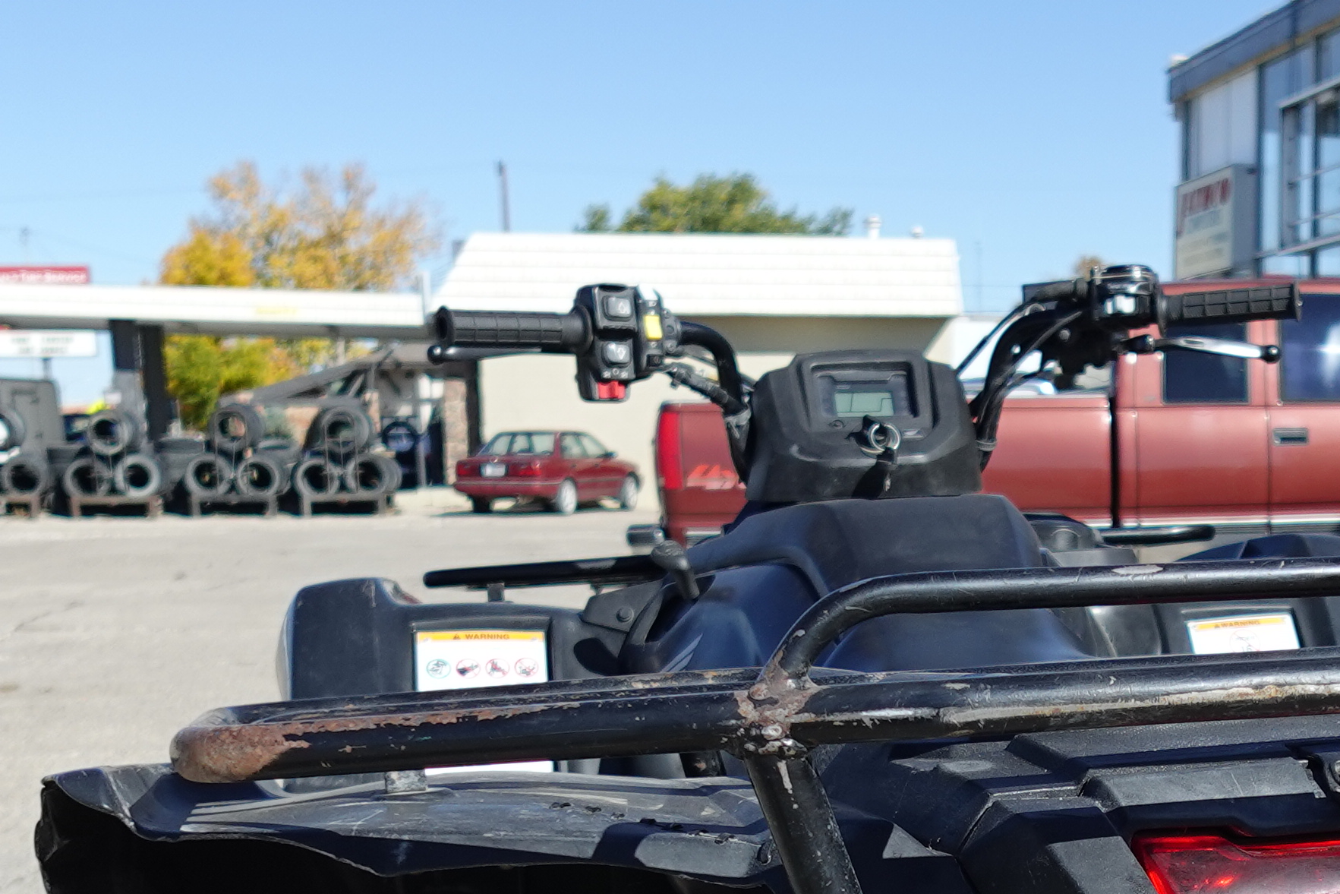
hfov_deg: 31.8
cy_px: 905
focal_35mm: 62
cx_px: 996
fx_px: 2308
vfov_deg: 21.1
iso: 125
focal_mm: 7.6
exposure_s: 1/3200
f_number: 2
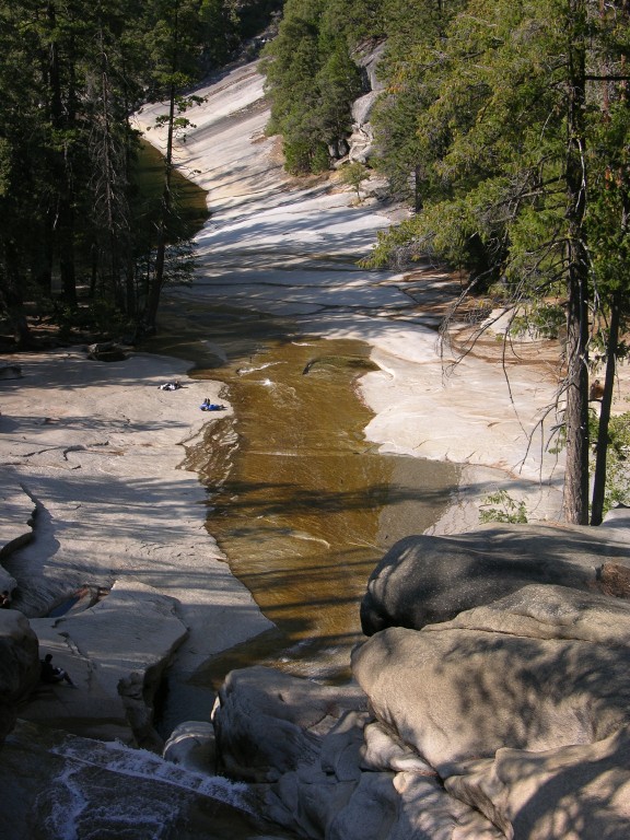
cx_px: 315
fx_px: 1505
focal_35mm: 62
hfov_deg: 23.7
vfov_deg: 31.2
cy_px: 420
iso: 50
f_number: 5.1
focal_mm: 15.7
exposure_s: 1/220
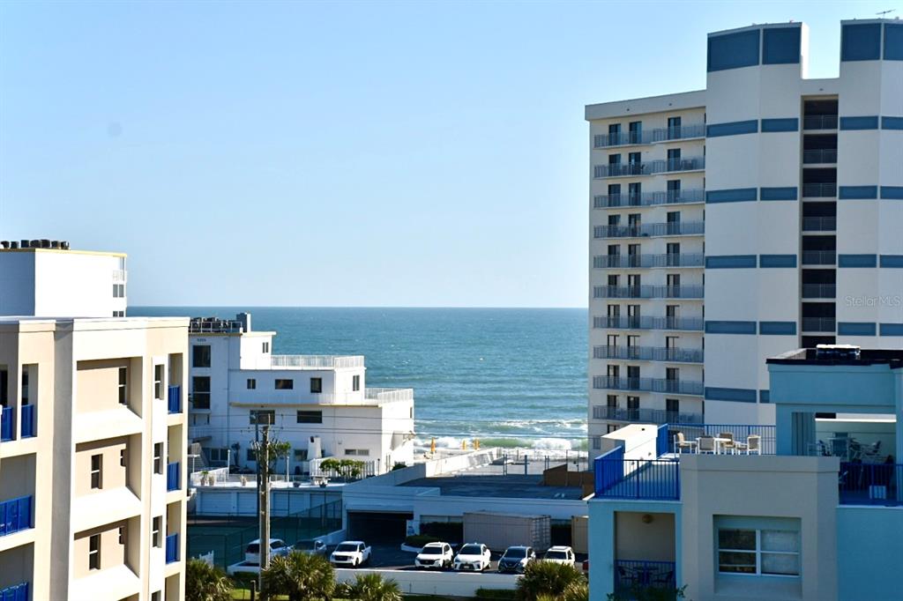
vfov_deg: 16.3
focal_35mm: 84
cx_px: 452
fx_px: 2106
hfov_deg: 24.2
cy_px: 300
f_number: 8
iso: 220
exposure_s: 1/1000
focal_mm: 56
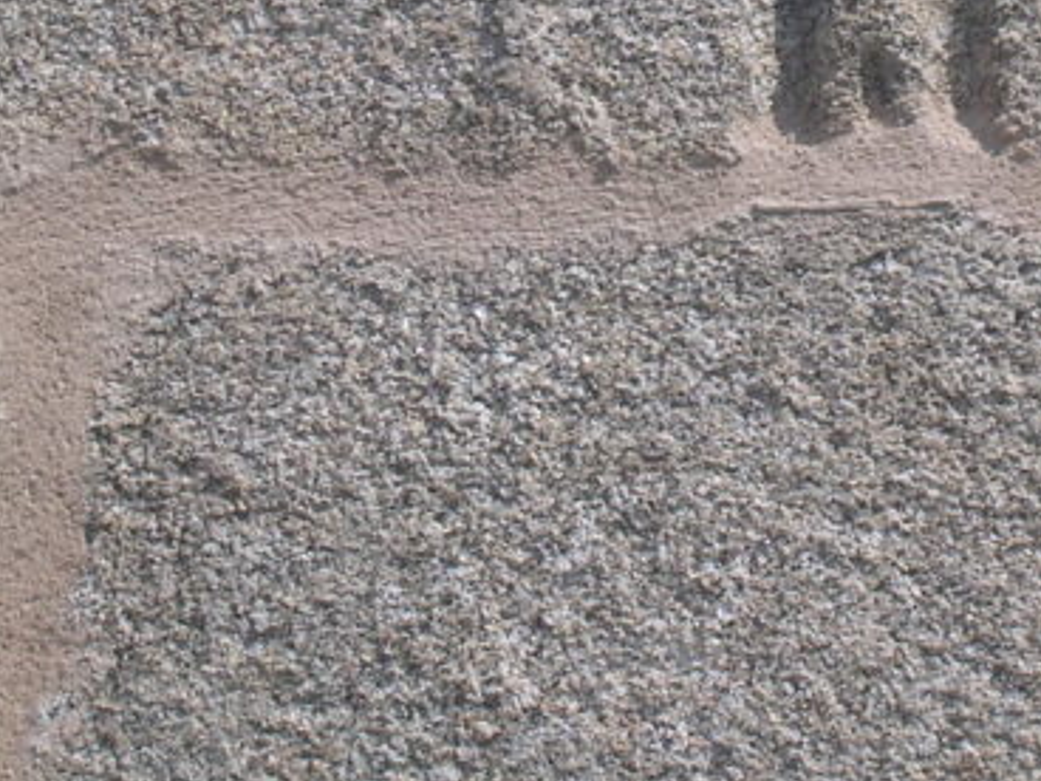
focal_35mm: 240
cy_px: 82
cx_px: 809
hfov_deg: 8.2
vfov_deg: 6.2
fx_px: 7217
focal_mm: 17.4
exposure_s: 1/509
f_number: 4.9
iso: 100
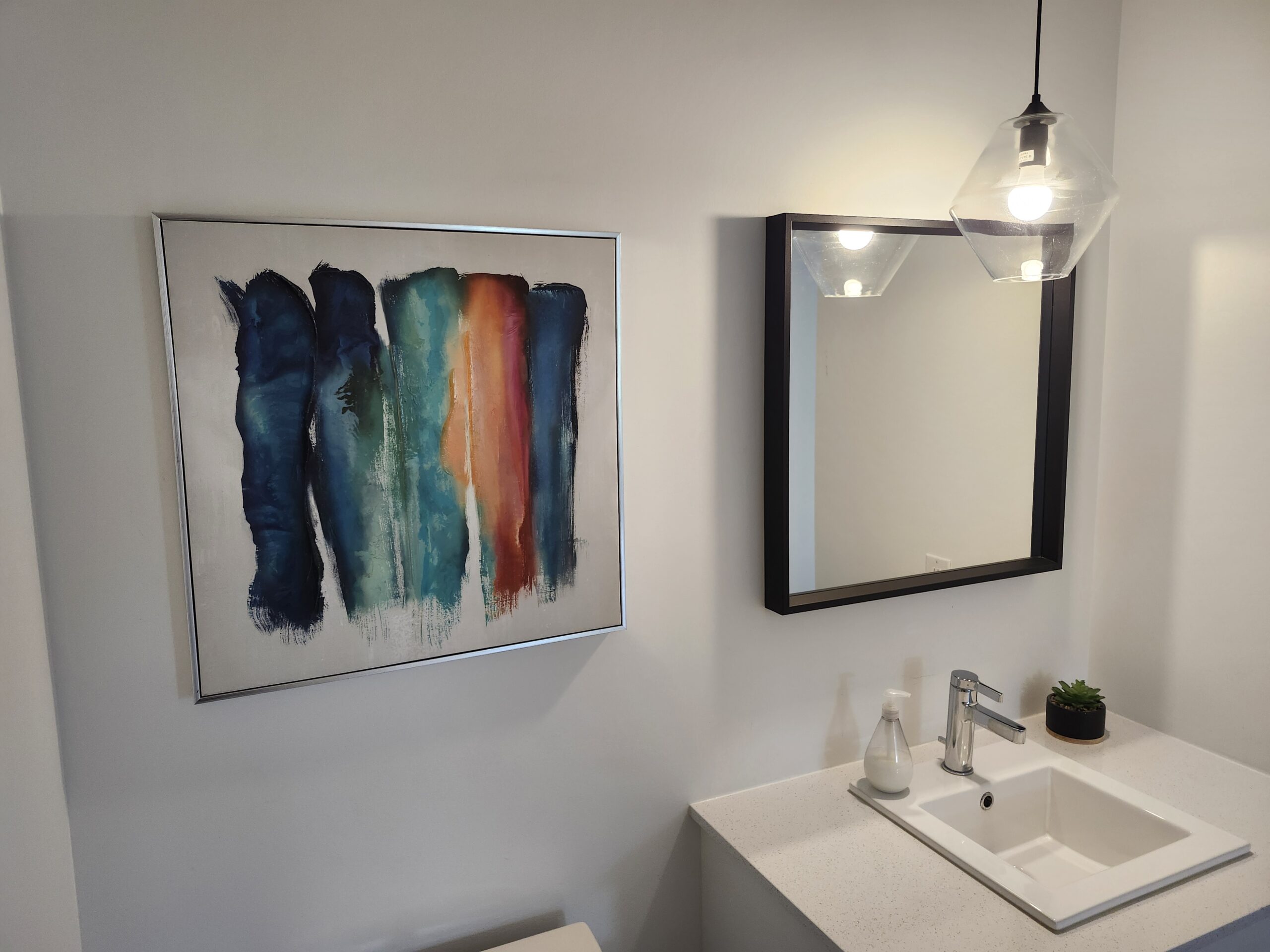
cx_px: 635
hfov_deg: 73.9
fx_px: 844
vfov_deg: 58.9
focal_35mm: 23
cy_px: 476
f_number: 1.8
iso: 200
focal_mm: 5.54
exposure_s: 1/120
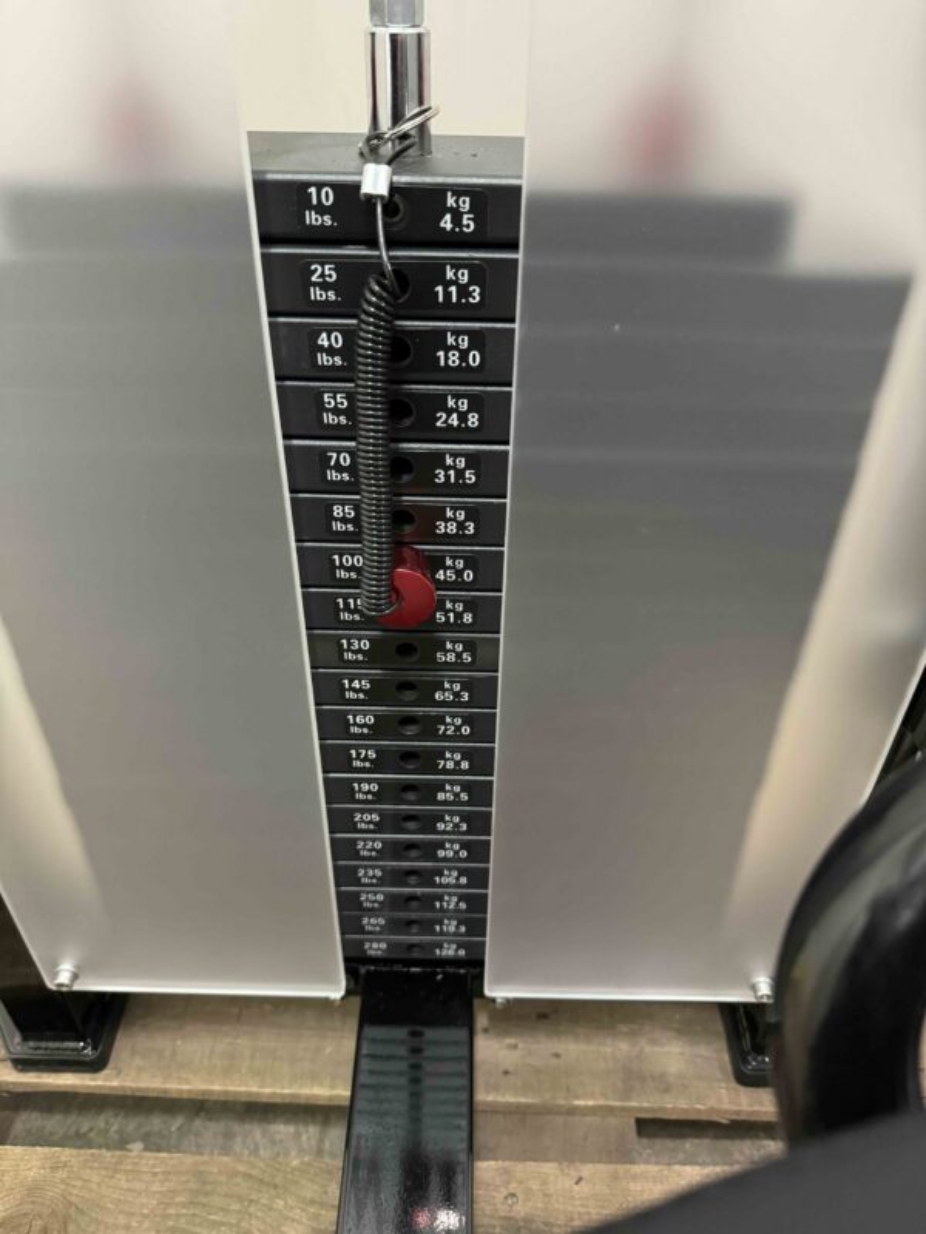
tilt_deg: -38.1
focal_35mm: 24
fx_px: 856
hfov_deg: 56.8
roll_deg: -0.9
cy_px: 617
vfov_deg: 71.6
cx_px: 463
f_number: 1.78
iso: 800
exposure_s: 1/33
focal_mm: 6.76
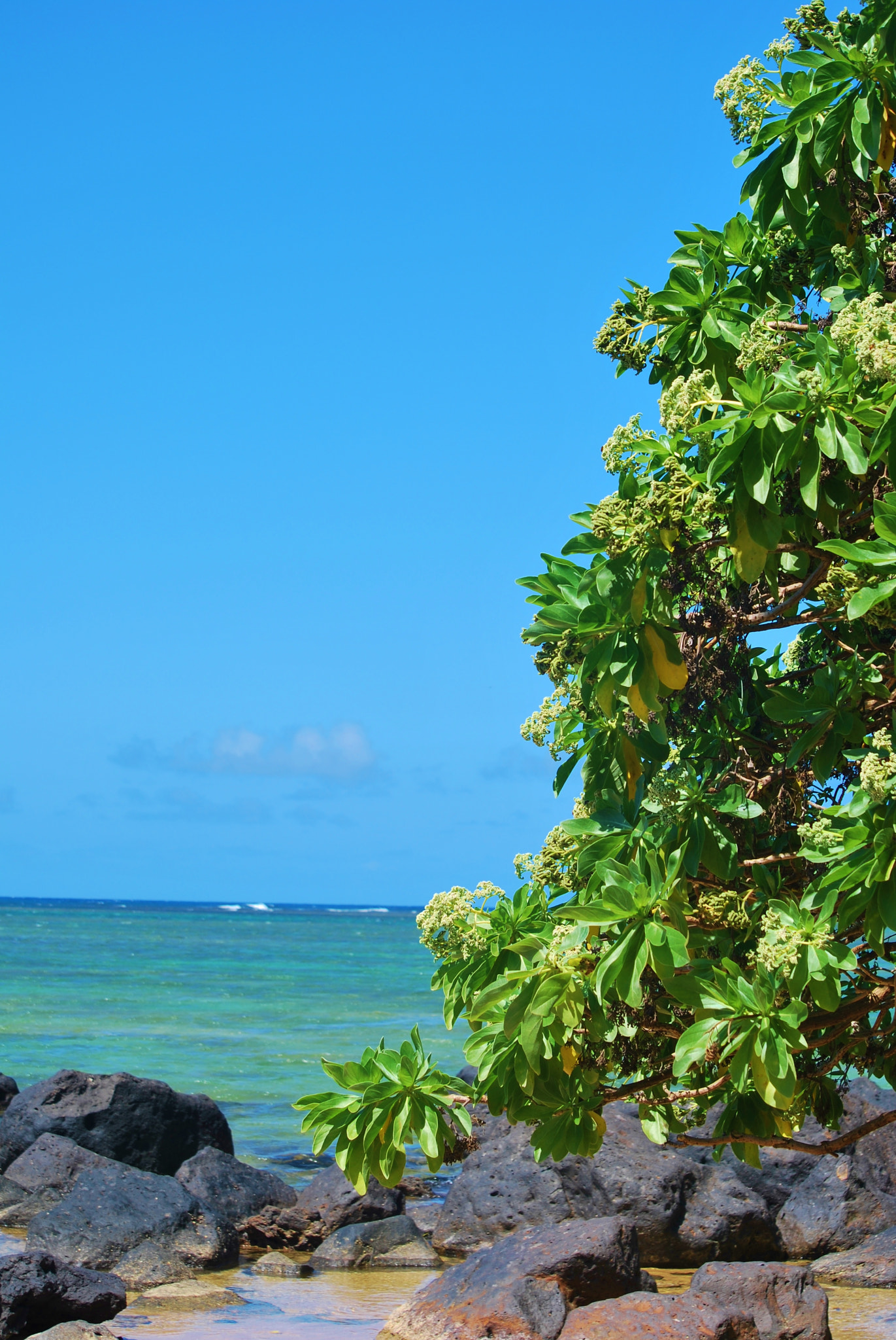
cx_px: 448
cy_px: 670
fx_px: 3071
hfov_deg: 16.6
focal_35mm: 82
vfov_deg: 24.6
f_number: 8
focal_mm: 55
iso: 100
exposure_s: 1/250
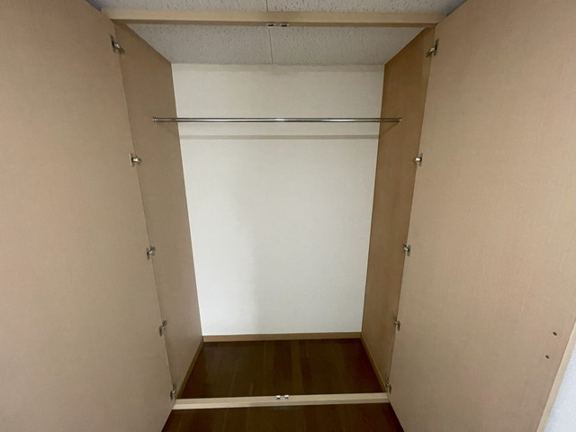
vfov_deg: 85.7
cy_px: 216
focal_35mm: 14
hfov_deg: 102.1
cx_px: 288
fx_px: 233
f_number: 2.4
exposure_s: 1/60
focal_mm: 1.55
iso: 800
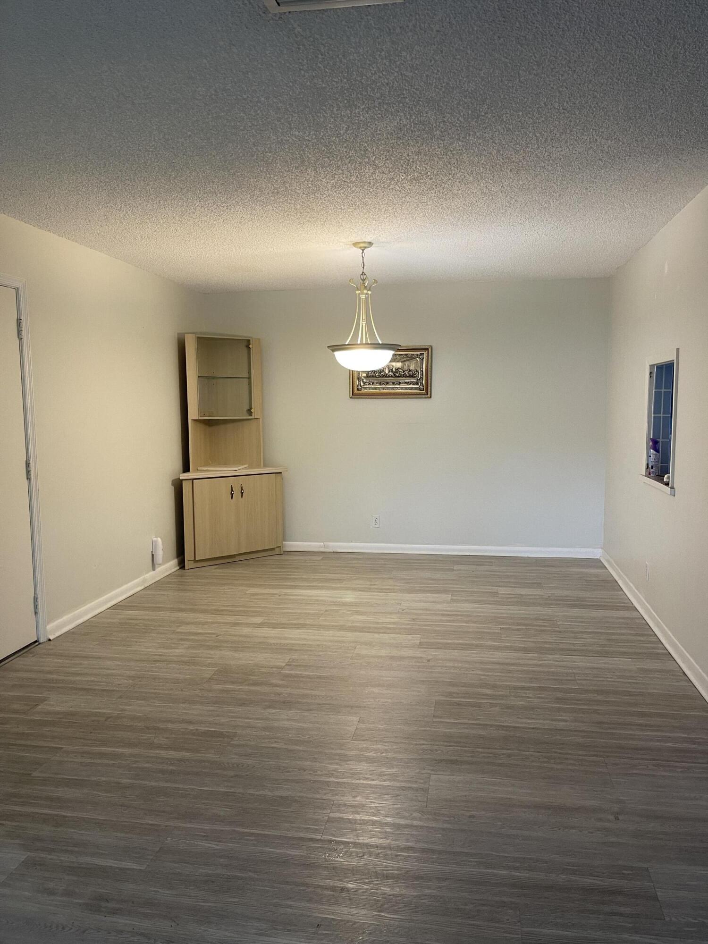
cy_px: 472
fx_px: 682
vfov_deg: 69.4
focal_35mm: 25
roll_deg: +0.8
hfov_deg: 54.9
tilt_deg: -6.7
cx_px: 354
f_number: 1.6
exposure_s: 1/60
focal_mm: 5.1
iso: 125
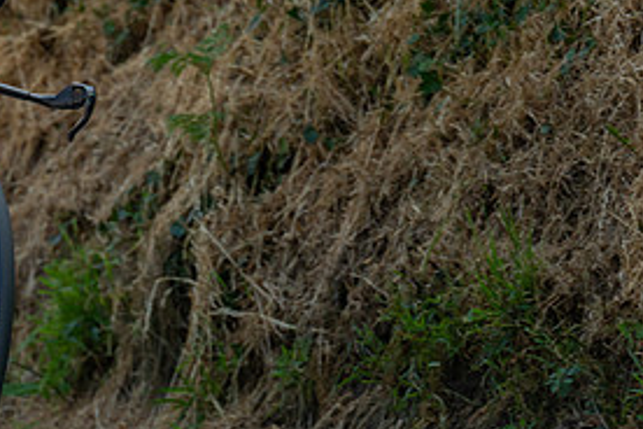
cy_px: 155
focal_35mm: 581
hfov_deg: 3.5
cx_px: -70
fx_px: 10376
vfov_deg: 2.4
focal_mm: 200
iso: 640
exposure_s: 1/1000
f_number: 3.5
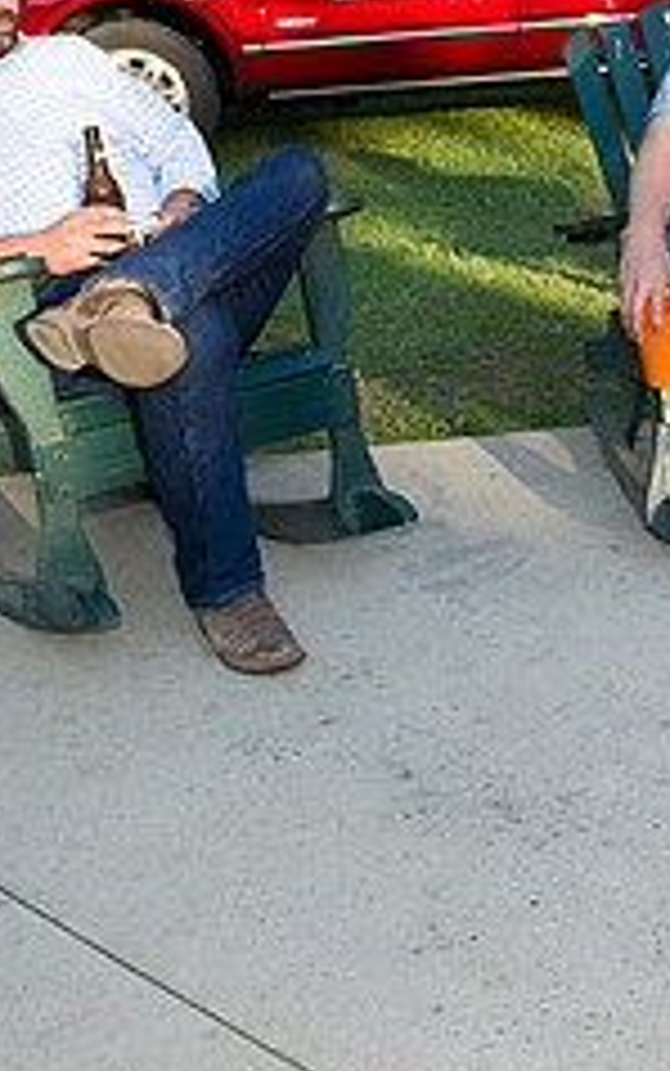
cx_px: 652
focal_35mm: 67
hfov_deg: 19.0
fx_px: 1955
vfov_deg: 30.0
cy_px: 234
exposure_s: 1/320
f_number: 5
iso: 320
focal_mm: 27
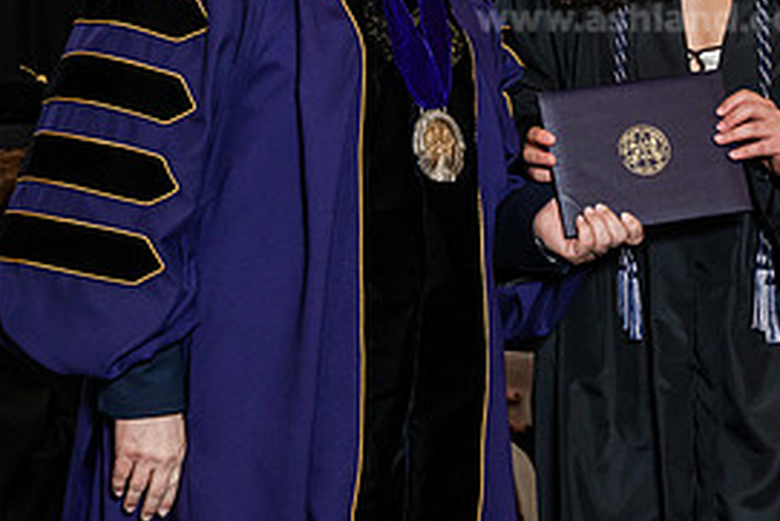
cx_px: 345
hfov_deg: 13.7
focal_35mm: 150
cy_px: 79
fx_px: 3252
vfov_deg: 9.1
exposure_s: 1/200
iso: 1250
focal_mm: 70
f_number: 6.3
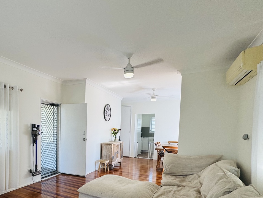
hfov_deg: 72.7
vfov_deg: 58.9
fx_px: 167
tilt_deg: -3.4
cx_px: 77
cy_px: 140
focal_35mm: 22
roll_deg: +0.2
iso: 64
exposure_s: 1/100
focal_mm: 2.22
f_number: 2.2
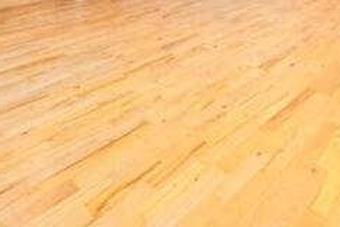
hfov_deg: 56.8
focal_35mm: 33
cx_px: 201
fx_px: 312
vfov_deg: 31.2
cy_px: -66
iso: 800
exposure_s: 1.6
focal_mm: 12
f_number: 20
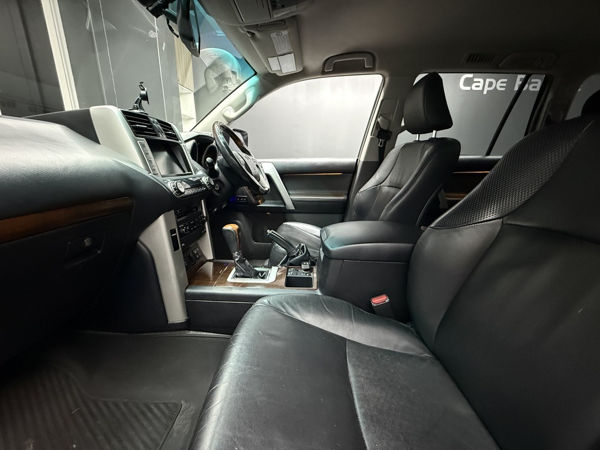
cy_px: 225
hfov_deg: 102.1
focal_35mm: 14
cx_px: 300
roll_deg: -1.6
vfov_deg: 85.7
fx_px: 243
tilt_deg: -15.4
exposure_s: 1/33
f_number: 2.2
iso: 1000
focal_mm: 2.22
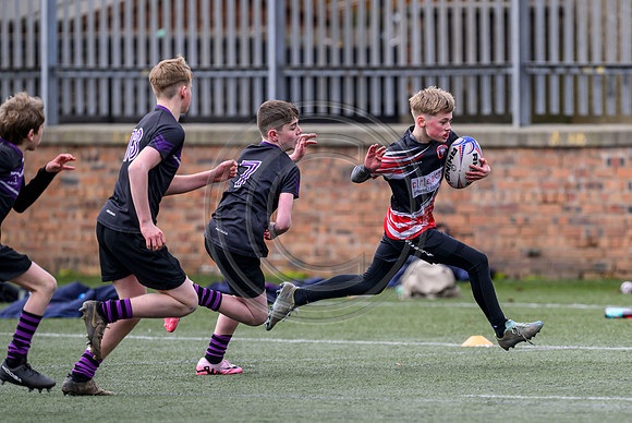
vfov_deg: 2.3
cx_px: 451
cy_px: 243
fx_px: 10316
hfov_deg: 3.5
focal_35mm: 587
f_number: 3.5
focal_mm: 400
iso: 500
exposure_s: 1/1600
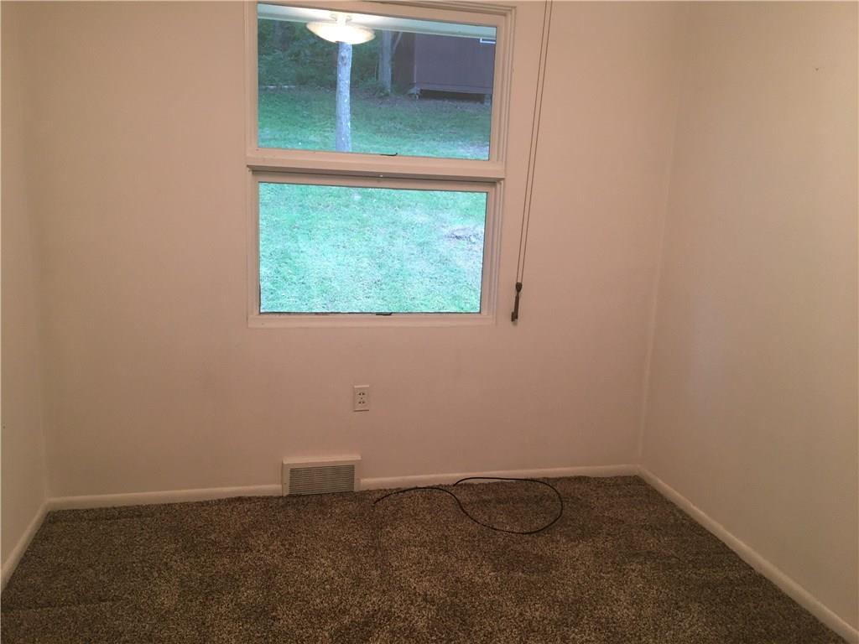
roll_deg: -3.2
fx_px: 720
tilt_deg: -10.1
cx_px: 430
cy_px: 322
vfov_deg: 48.2
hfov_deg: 61.7
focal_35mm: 29
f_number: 2.2
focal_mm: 4.15
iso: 80
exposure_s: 1/30
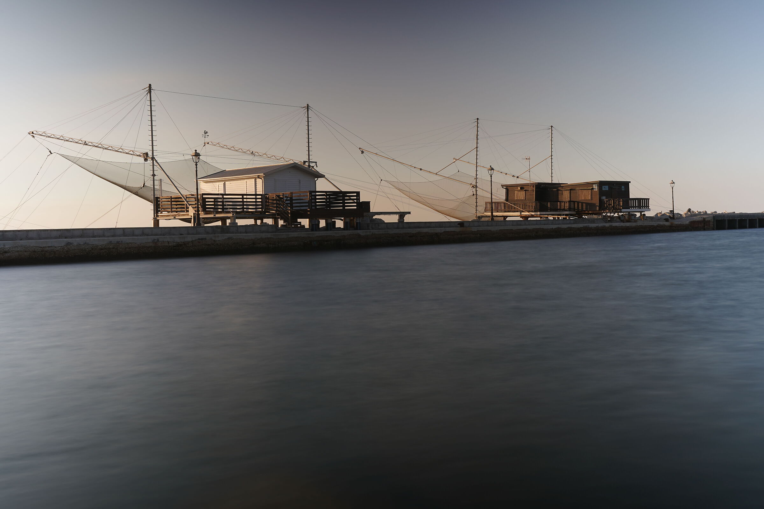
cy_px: 254
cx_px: 382
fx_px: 849
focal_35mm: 40
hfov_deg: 48.5
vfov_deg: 33.4
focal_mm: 40
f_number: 14
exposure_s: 10
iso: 100
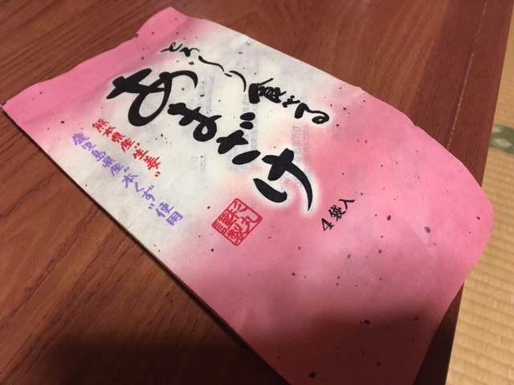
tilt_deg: -49.5
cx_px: 257
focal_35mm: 29
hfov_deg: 61.7
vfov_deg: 48.2
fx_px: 431
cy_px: 192
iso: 160
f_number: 2.2
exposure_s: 1/30
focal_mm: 4.15
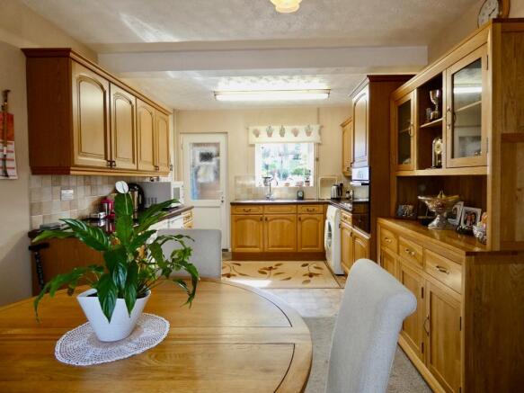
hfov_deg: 81.8
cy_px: 196
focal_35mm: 20
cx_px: 262
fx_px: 303
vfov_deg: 66.0
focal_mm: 3.6
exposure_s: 1/60
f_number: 2.8
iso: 100
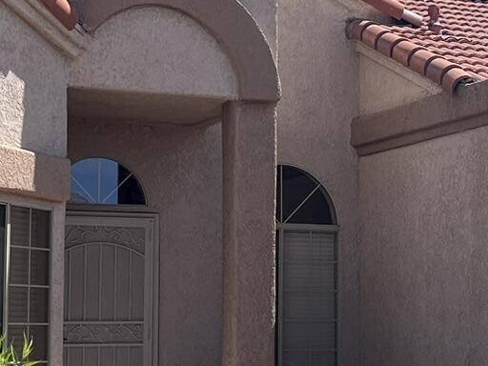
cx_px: 396
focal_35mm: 104
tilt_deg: +5.3
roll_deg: +0.1
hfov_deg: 18.7
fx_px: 1466
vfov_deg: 14.2
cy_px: 179
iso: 50
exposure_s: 1/4016
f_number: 1.6
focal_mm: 5.1
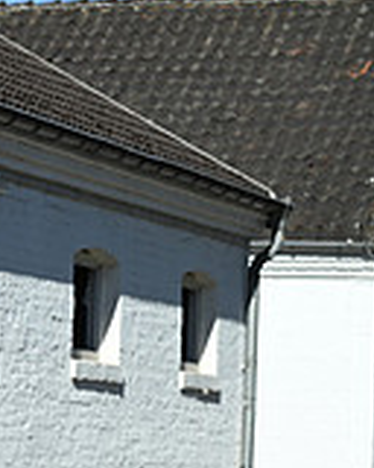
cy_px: 534
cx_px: -392
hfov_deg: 6.4
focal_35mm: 235
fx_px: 3252
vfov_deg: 8.2
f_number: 5.6
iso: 250
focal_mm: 69
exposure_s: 1/1600
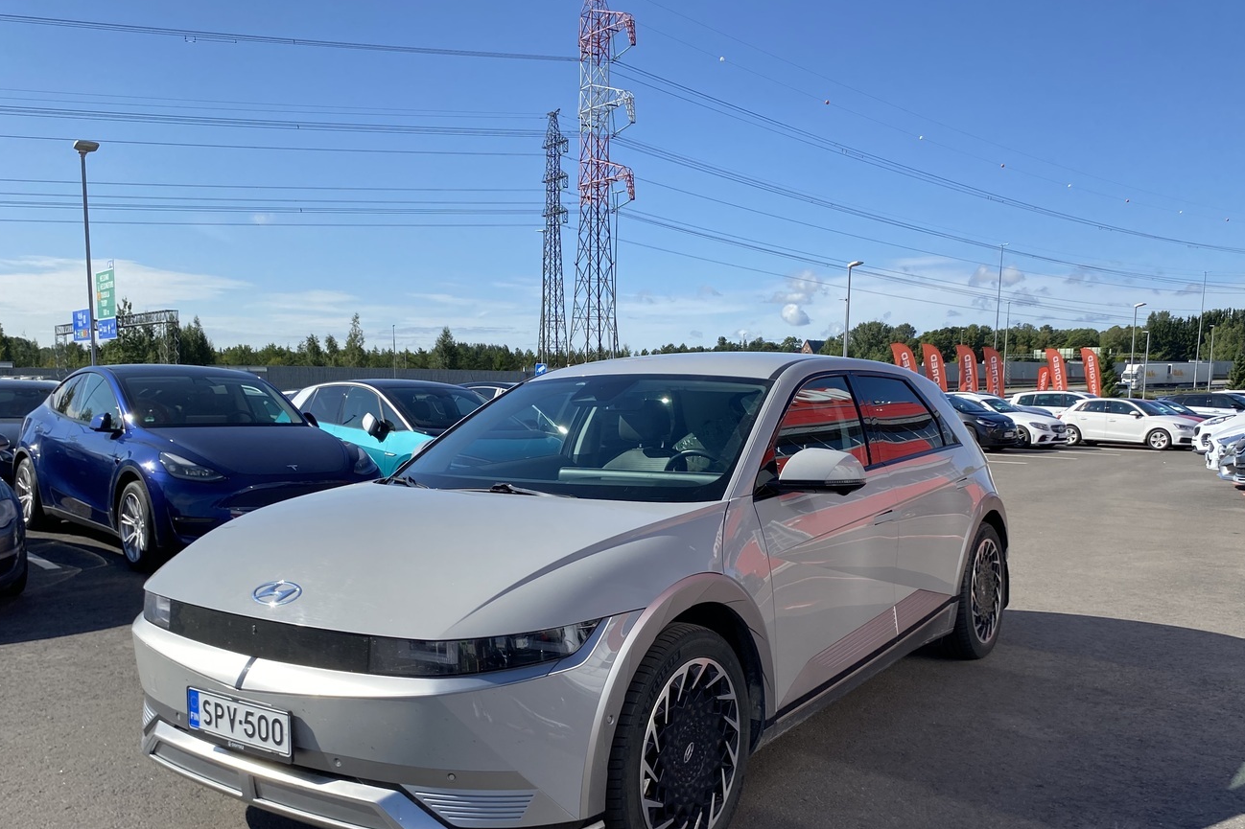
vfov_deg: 43.4
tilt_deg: -6.1
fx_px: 1037
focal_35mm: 30
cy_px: 497
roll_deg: -1.3
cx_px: 630
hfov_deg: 61.9
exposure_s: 1/1866
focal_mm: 4.25
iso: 32
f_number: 1.8
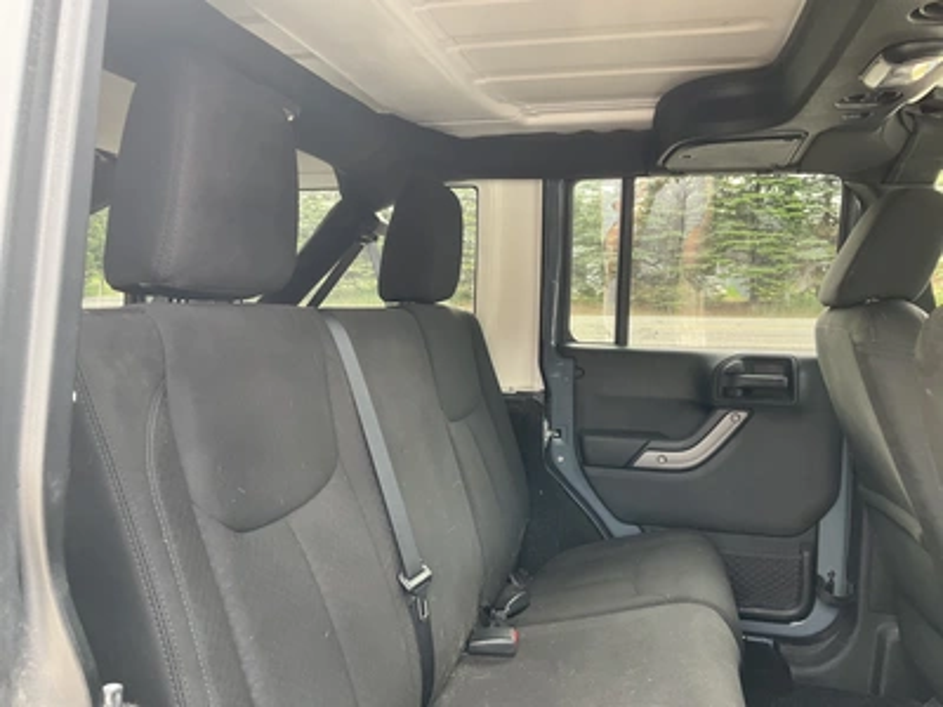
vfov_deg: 48.2
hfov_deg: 61.7
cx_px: 472
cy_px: 354
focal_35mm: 29
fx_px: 790
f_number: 1.8
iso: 64
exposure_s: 1/73
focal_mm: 3
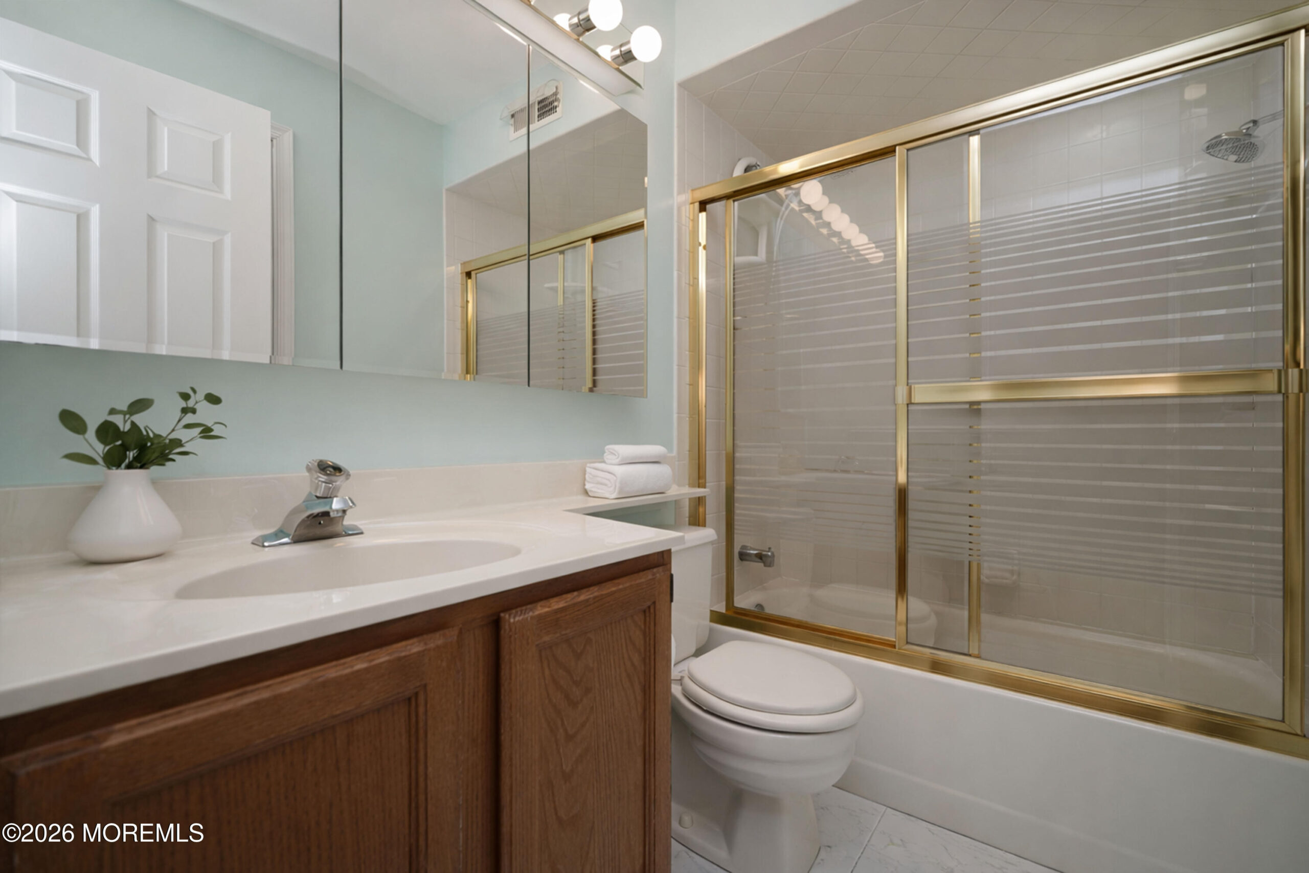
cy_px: 436
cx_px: 654
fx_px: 582
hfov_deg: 96.7
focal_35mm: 16
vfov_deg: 73.8
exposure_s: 1/20
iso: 64
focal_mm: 16
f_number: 4
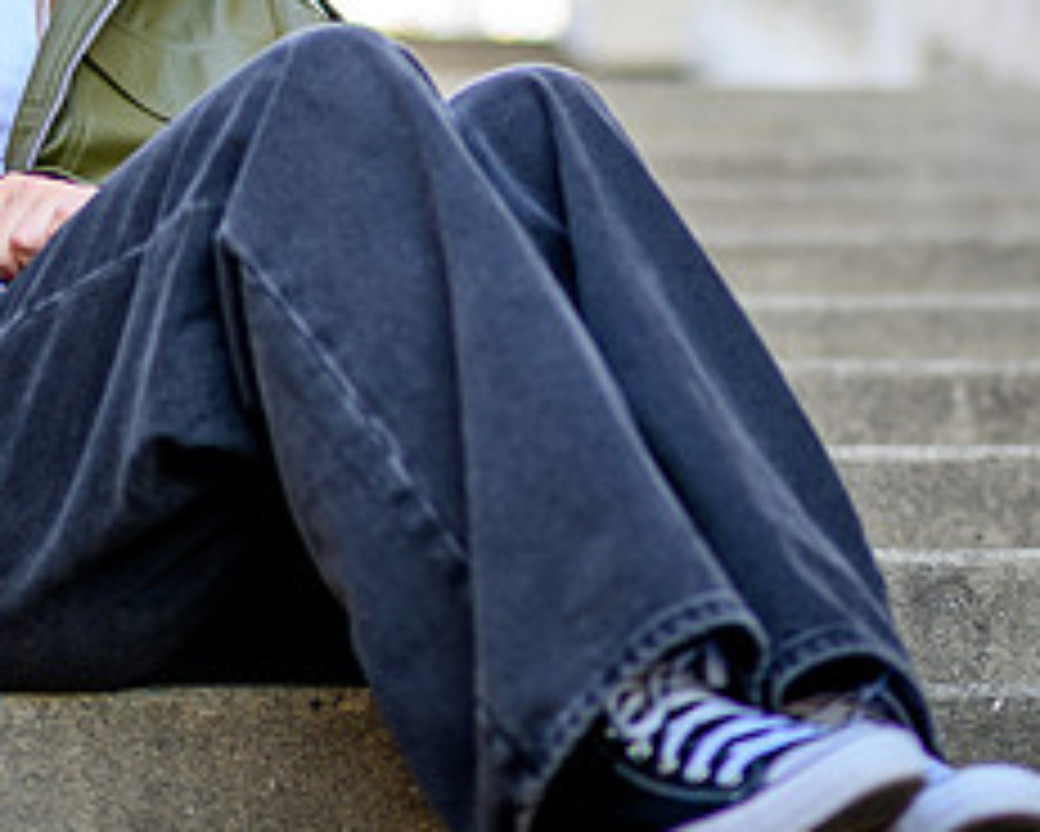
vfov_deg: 10.2
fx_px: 4650
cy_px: 156
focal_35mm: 151
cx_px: 573
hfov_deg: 12.8
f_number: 1.6
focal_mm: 50
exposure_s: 1/250
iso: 100
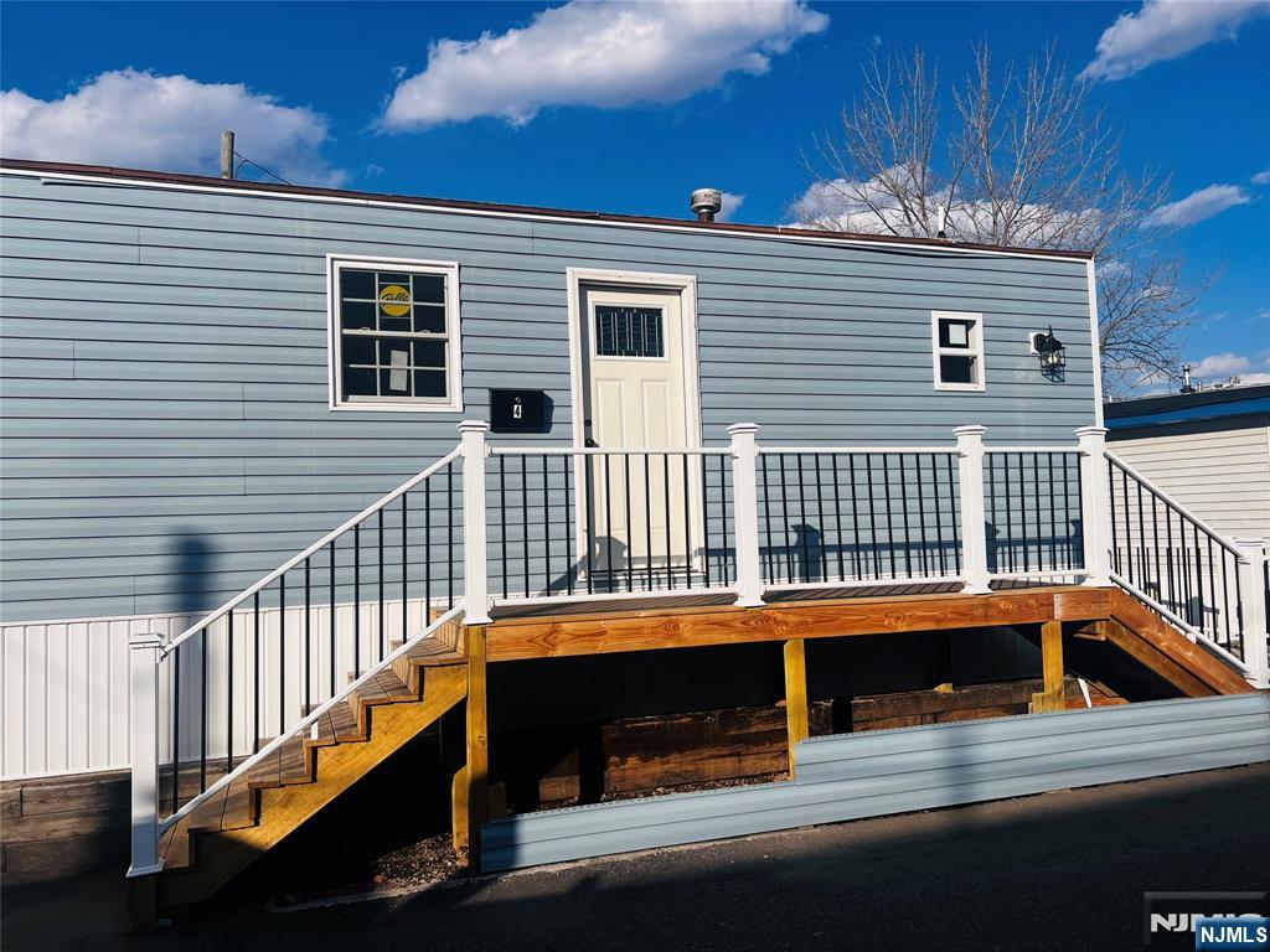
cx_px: 635
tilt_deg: +3.4
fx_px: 954
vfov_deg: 53.1
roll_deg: +1.4
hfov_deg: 67.3
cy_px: 476
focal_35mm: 26
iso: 50
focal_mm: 5.7
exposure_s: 1/8000
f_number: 1.5
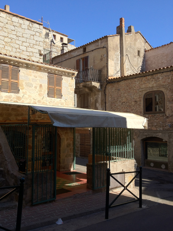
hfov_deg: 40.7
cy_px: 116
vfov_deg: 52.6
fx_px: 233
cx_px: 86
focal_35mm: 35
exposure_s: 1/968
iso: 64
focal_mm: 4.28
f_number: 2.4
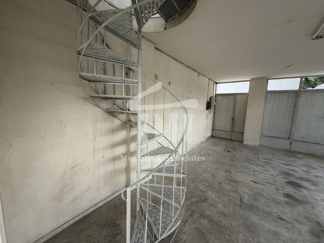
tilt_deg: -6.7
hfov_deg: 102.1
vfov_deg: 85.7
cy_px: 122
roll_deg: -1.5
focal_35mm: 14
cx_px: 162
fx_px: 131
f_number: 2.2
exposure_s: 1/121
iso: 100
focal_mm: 2.22
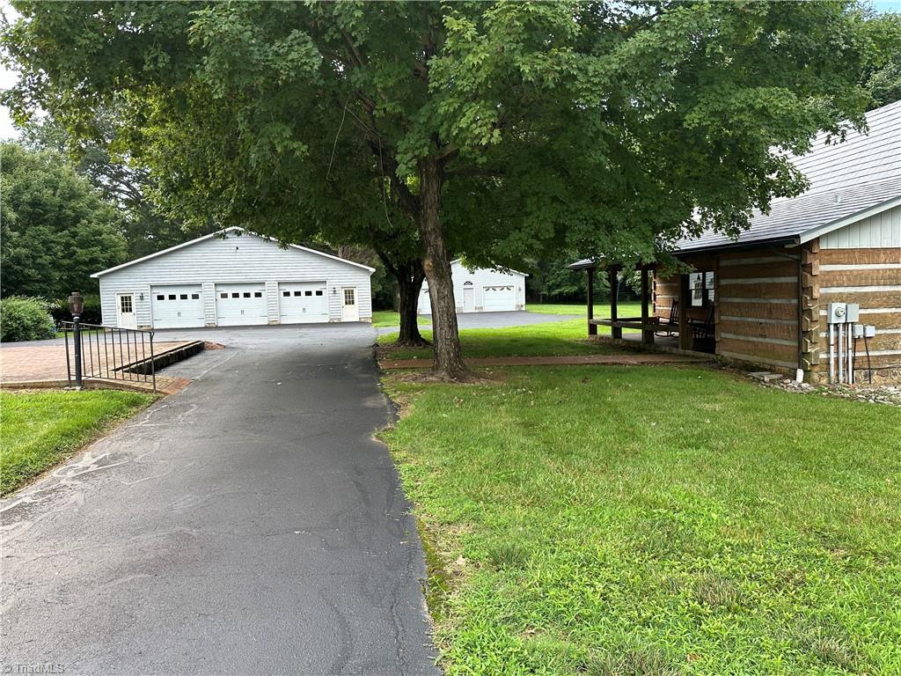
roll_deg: +1.7
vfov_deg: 56.8
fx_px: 625
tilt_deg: -4.4
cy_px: 338
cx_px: 450
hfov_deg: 71.6
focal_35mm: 24
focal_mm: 6.86
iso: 80
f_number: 1.78
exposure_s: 1/611
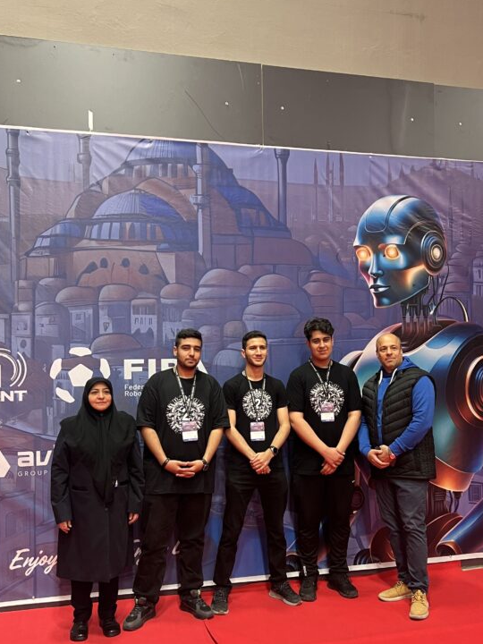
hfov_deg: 38.5
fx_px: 688
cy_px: 352
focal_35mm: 37
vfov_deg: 50.1
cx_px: 290
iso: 320
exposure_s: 1/50
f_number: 1.5
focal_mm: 5.7
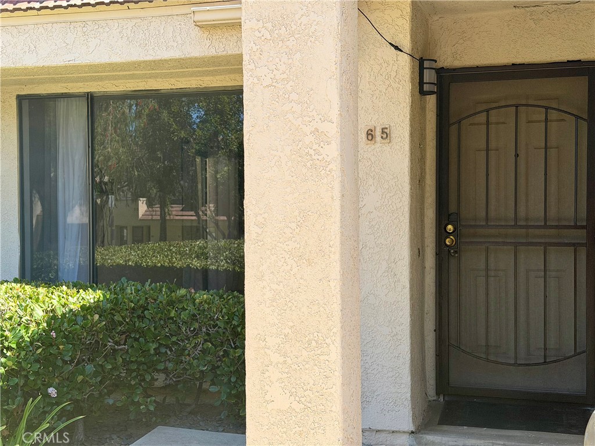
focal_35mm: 48
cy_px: 223
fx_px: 825
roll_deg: +0.5
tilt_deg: -0.3
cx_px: 298
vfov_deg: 30.3
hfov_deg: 39.7
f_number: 1.78
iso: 80
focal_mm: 6.76
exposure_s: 1/1456
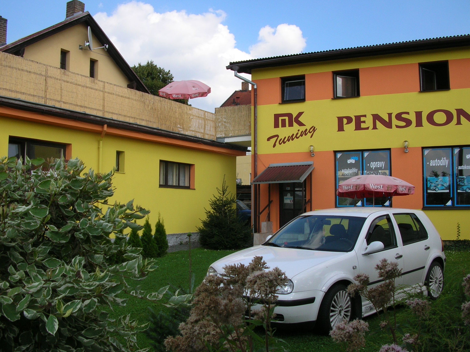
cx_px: 235
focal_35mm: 35
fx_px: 475
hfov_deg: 52.7
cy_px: 176
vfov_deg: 40.6
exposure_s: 1/223
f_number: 5.6
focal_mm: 5.8
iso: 50
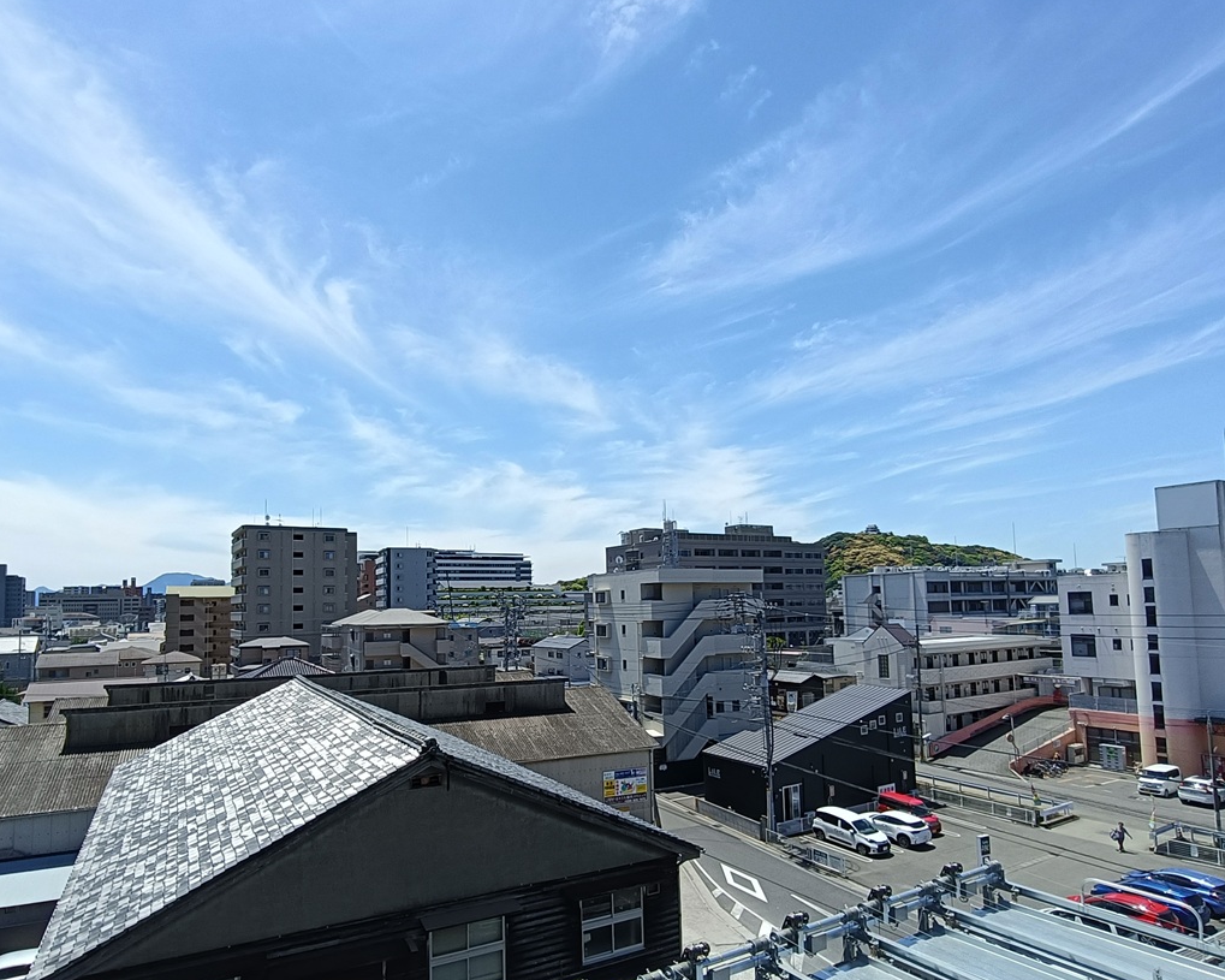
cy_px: 559
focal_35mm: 20
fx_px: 725
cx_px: 530
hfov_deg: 80.0
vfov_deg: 67.8
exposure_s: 1/967
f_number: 2.2
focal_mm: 1.68
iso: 64
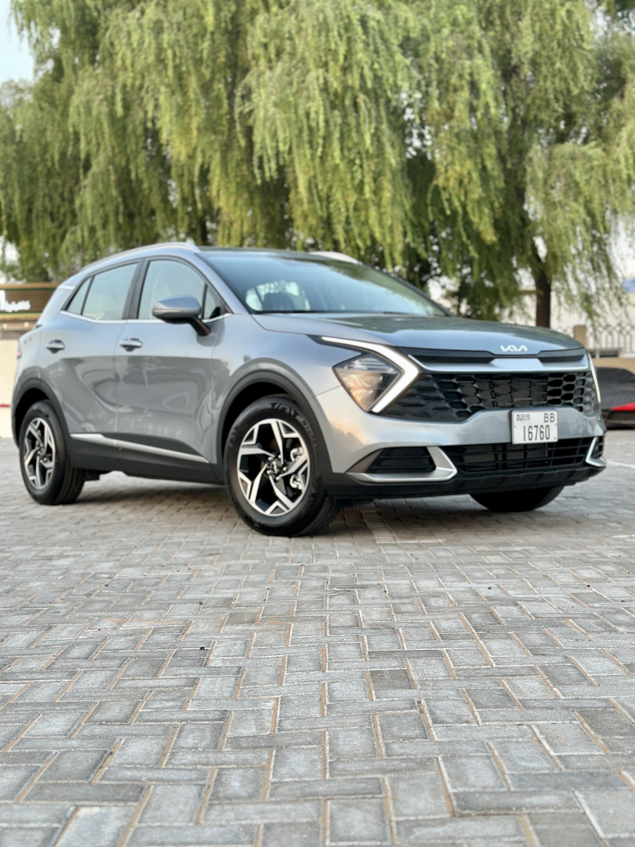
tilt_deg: -0.9
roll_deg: +1.5
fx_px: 1174
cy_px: 424
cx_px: 318
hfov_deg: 30.3
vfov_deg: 39.7
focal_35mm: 48
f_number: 1.78
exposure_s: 1/198
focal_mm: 6.86
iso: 80
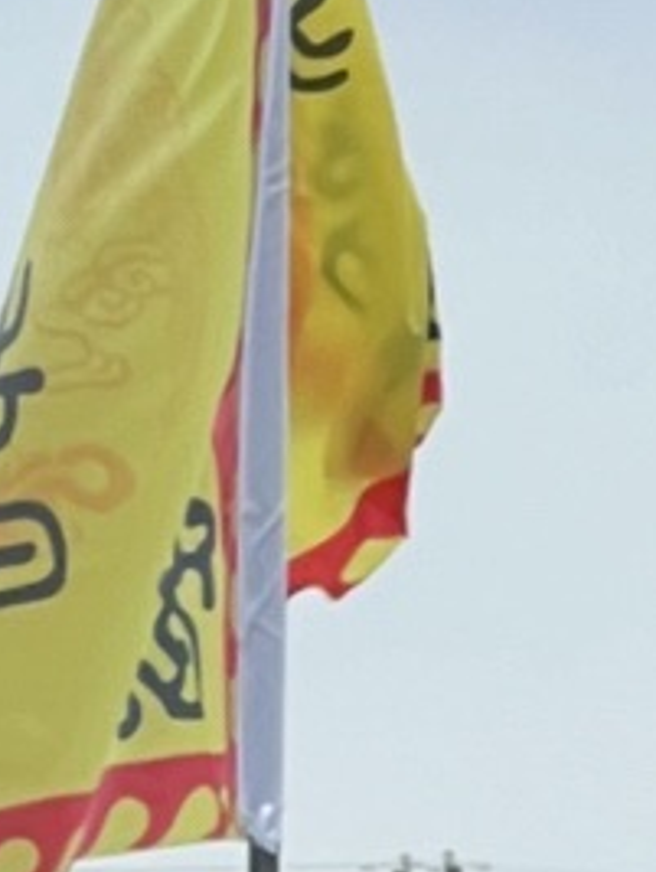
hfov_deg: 2.5
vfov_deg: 3.4
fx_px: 14519
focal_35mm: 576
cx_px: -1469
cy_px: 601
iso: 32
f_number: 2.8
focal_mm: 9
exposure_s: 1/99
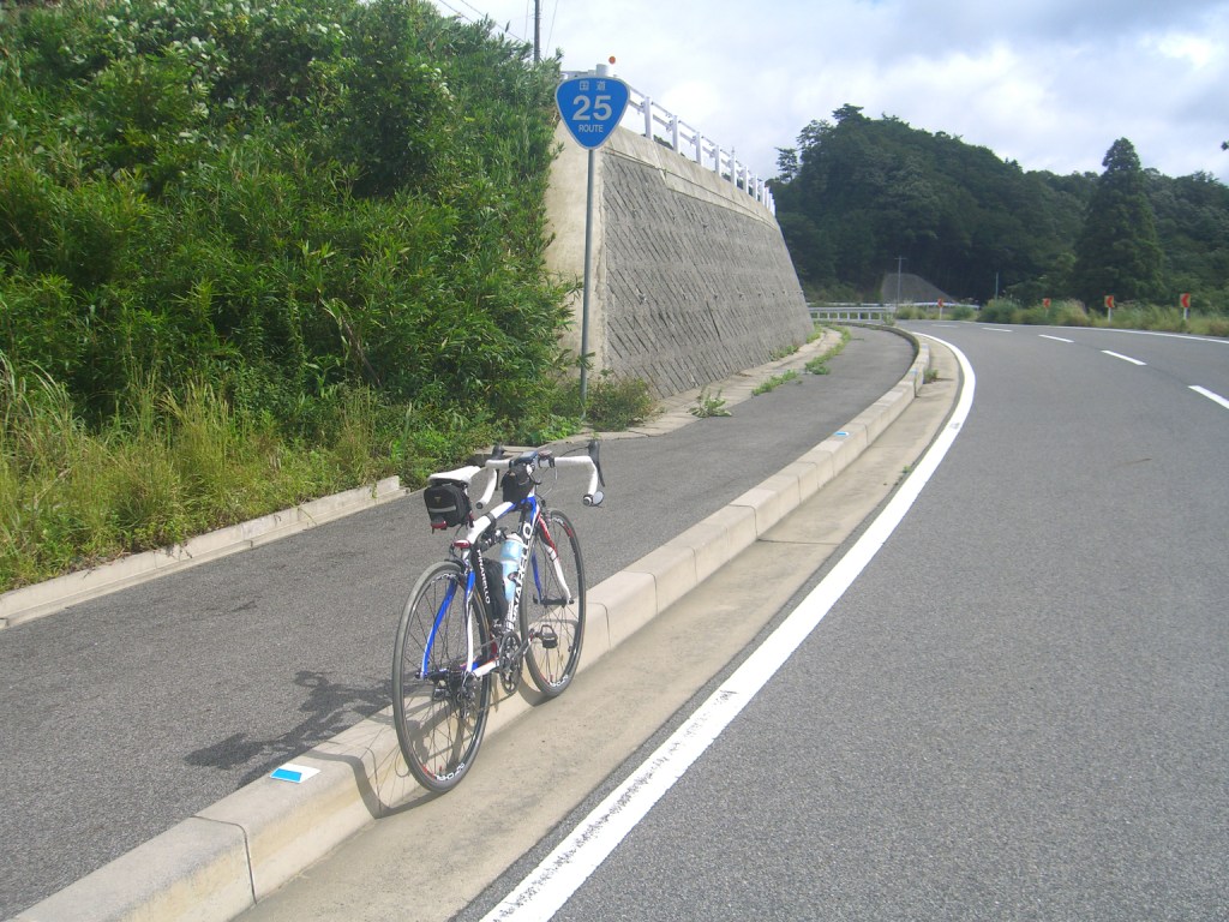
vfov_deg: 37.7
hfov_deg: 49.0
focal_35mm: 38
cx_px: 614
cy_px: 461
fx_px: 1349
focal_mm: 7.9
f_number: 8
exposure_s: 1/160
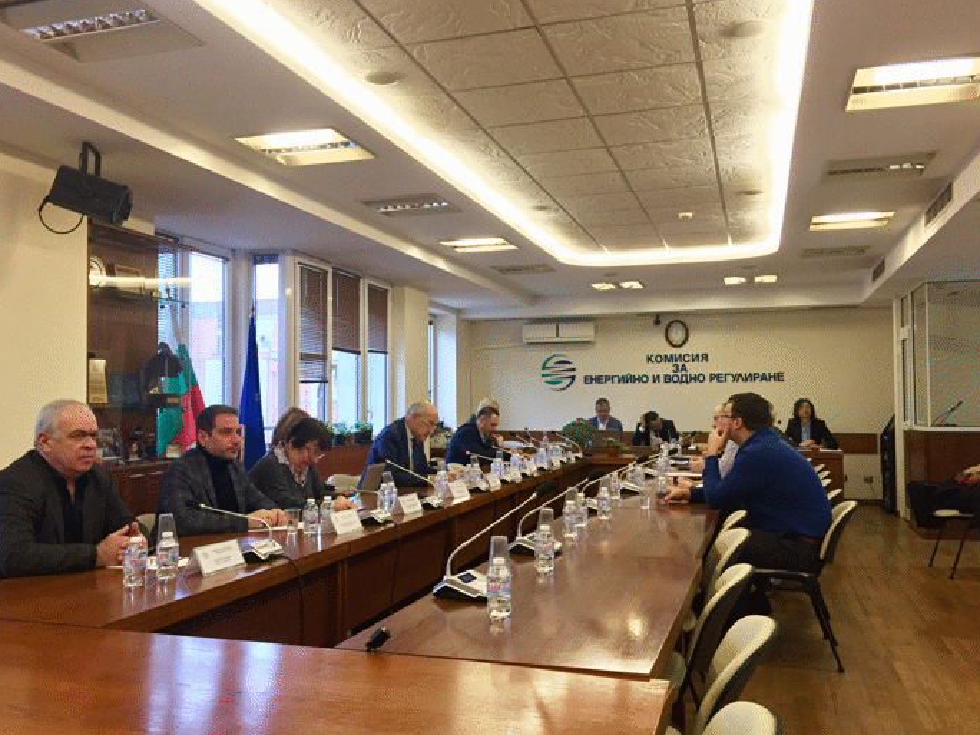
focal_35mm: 31
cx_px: 474
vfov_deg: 45.4
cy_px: 374
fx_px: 878
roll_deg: -1.1
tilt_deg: +2.6
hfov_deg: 58.3
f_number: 2.2
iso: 250
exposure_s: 1/33
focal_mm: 4.15
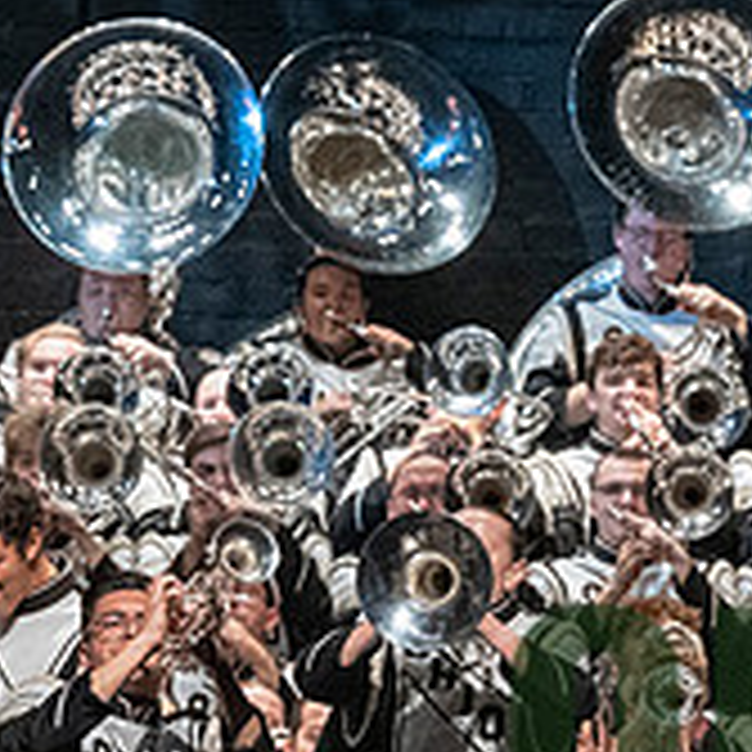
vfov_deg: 3.2
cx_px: 851
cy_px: 815
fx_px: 13567
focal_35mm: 552
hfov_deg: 3.2
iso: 4000
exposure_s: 1/500
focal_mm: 125
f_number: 4
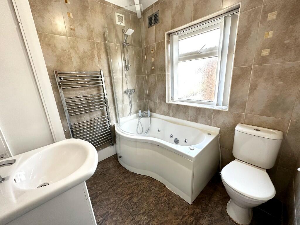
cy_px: 112
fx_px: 121
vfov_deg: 85.7
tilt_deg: -15.9
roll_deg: +3.4
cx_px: 150
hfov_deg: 102.1
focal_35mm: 14
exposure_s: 1/99
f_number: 2.2
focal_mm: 2.22
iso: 160
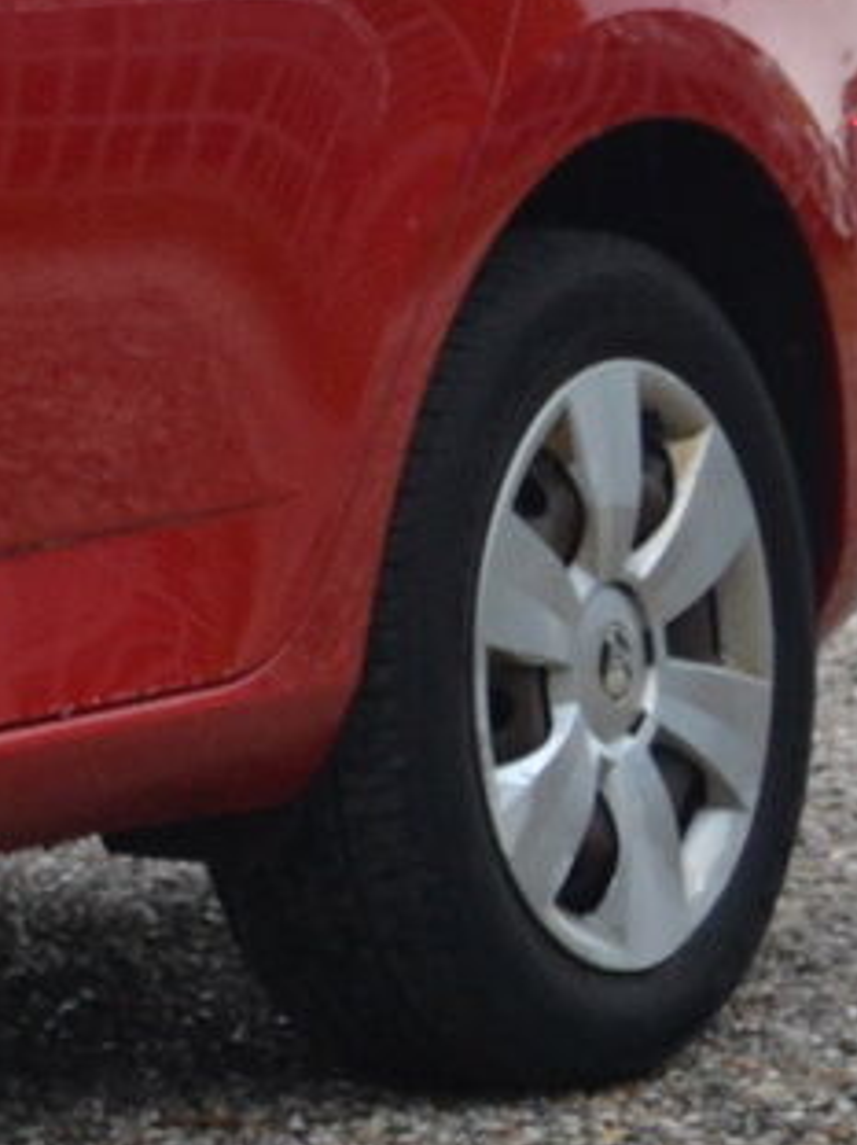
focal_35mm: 196
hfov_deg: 6.6
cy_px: 214
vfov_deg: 10.1
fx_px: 6474
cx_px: -2045
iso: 400
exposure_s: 1/100
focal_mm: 22
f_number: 5
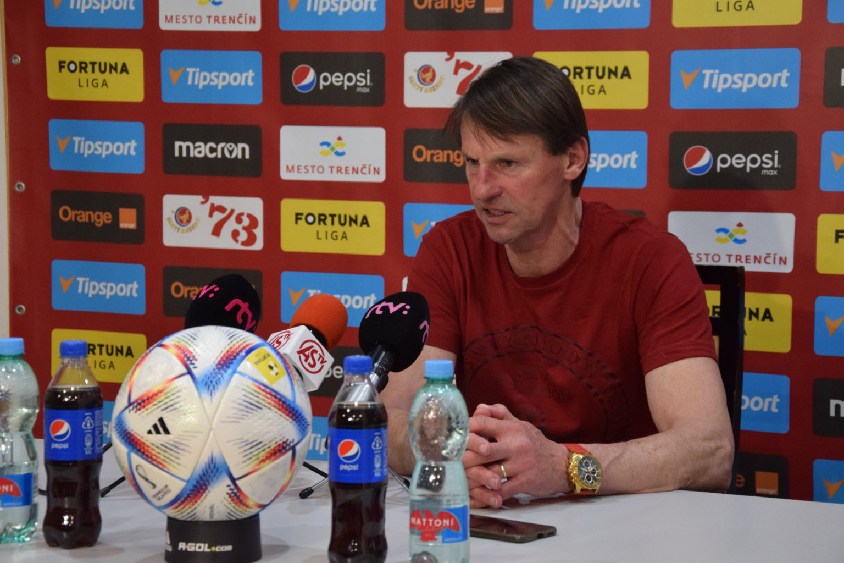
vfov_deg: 13.8
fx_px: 2321
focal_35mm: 99
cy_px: 282
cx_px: 422
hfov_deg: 20.6
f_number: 5.3
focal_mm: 66
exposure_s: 1/80
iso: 2000
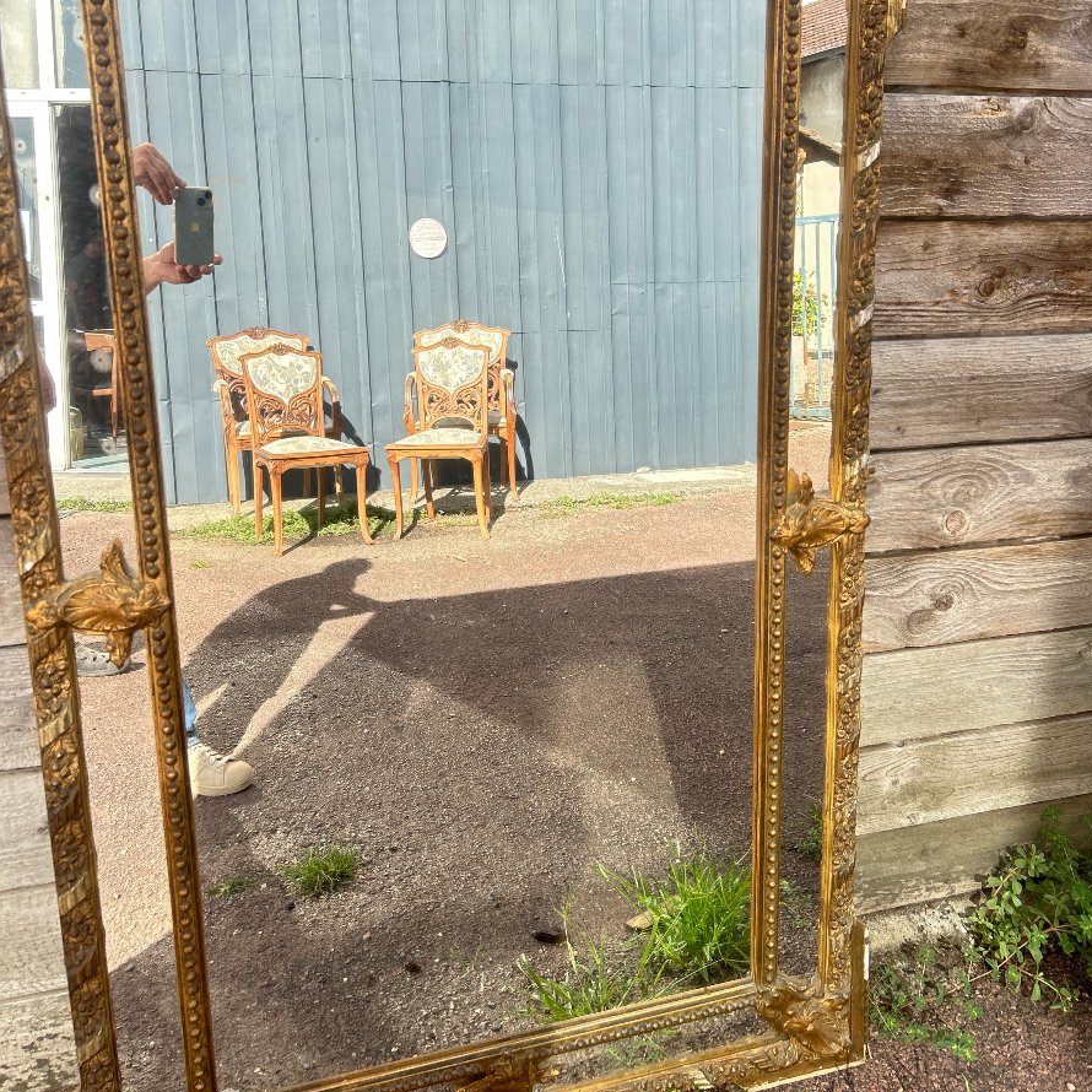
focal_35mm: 31
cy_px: 432
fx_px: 1106
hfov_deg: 52.5
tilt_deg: -17.8
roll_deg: -1.4
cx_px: 551
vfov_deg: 52.1
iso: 50
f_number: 1.5
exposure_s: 1/833
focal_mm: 5.7
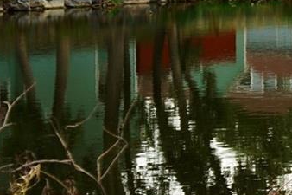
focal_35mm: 199
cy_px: -29
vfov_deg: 6.9
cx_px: 613
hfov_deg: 9.6
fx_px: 1613
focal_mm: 28
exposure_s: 1/200
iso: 100
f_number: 4.5
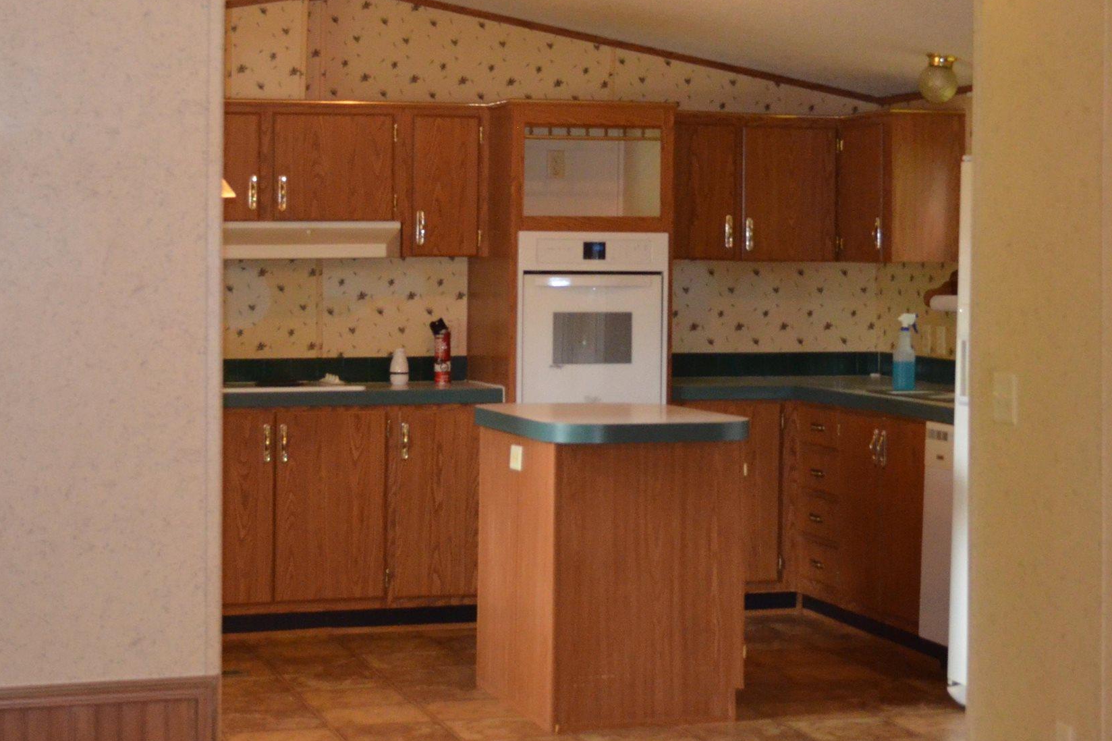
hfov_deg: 24.9
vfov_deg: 16.7
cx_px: 775
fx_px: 2499
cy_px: 116
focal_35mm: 81
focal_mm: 29
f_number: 4.5
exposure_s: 1/60
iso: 2000
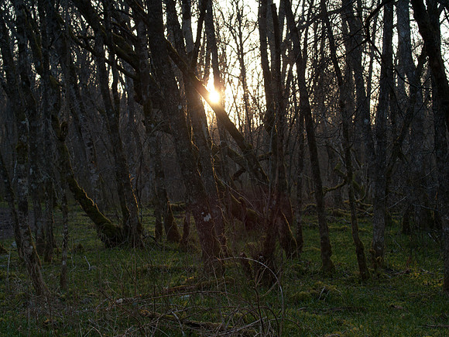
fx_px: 908
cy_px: 168
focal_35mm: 70
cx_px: 224
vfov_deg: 21.0
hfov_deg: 27.8
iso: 100
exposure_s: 1/50
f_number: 5
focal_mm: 35
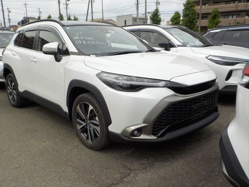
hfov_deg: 60.0
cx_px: 124
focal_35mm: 30
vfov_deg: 46.8
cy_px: 94
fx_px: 216
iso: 125
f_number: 3.3
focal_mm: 4.1
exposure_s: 1/1000
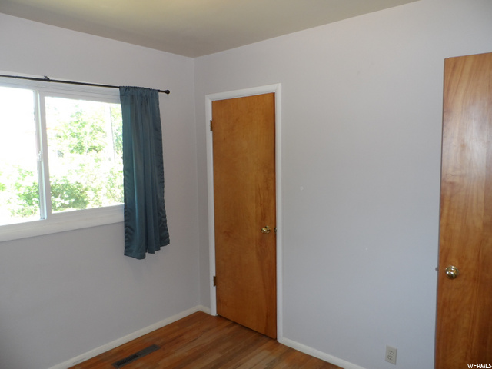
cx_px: 246
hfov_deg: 71.6
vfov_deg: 56.8
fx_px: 341
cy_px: 184
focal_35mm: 24
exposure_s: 1/30
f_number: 3.2
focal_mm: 4
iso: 120
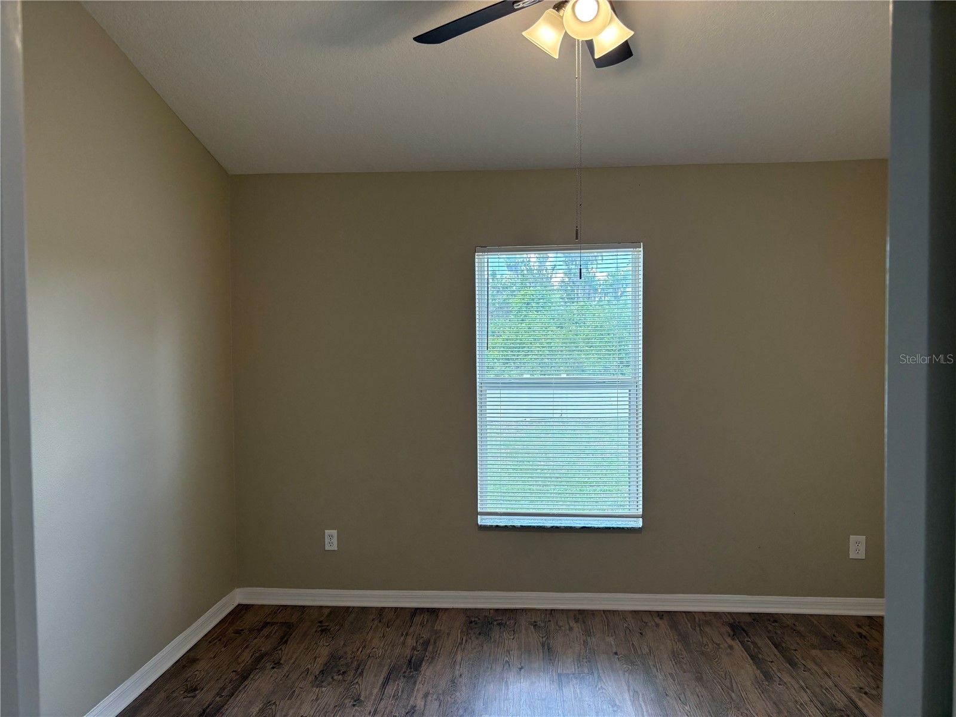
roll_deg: +1.2
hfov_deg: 67.3
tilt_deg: -1.3
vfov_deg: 53.1
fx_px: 718
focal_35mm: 26
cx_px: 478
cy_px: 358
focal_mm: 5.96
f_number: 1.6
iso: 125
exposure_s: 1/181
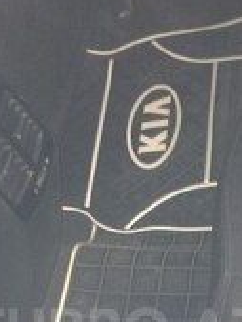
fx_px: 791
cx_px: 118
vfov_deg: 22.1
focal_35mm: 85
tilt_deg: -55.5
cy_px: 330
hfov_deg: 17.4
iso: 250
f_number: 2.2
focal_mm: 4.15
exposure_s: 1/17
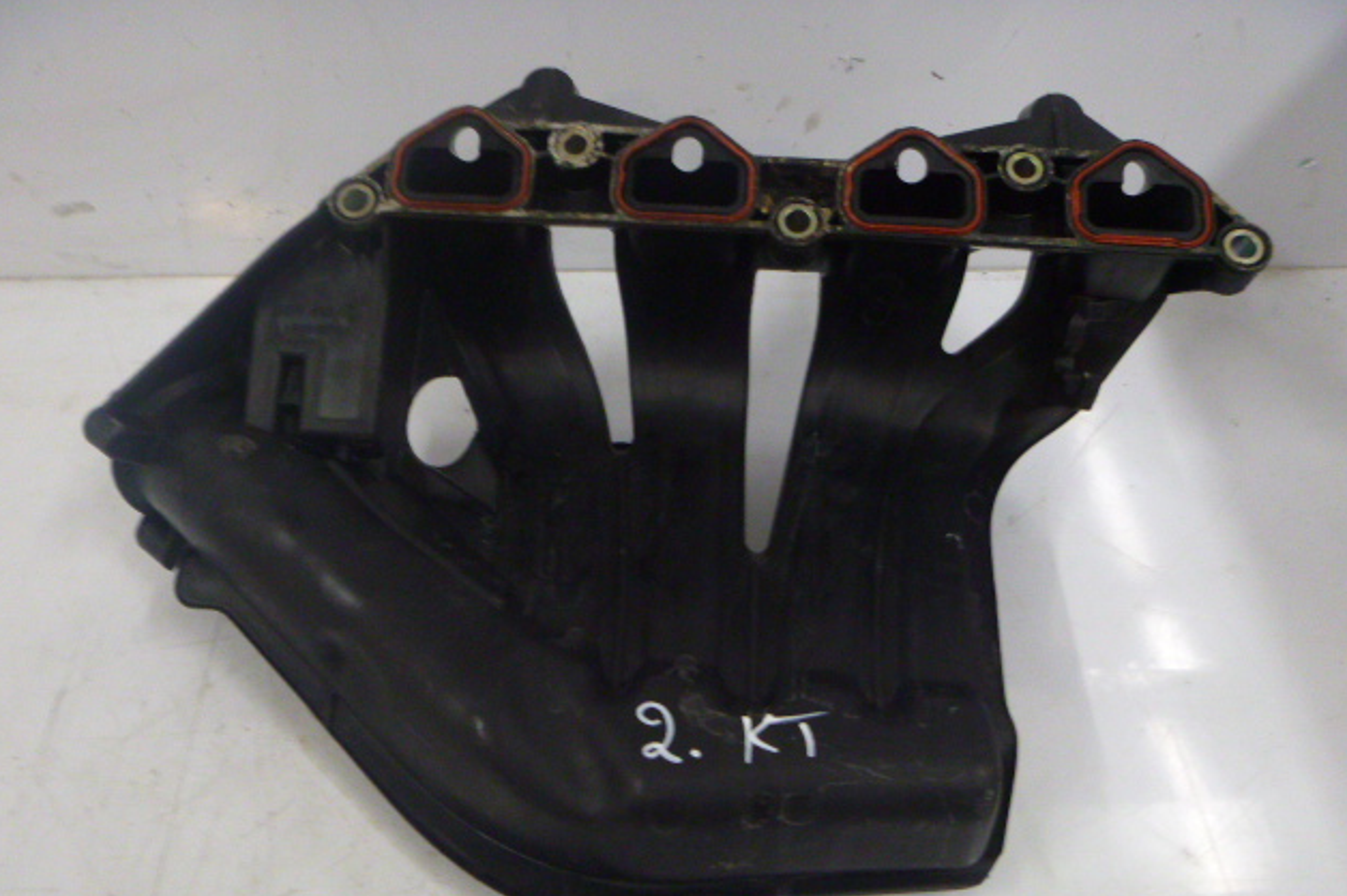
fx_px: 1309
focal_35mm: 35
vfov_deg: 37.8
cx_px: 671
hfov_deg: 54.5
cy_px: 478
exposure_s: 1/13
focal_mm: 5.9
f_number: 4.3
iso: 400
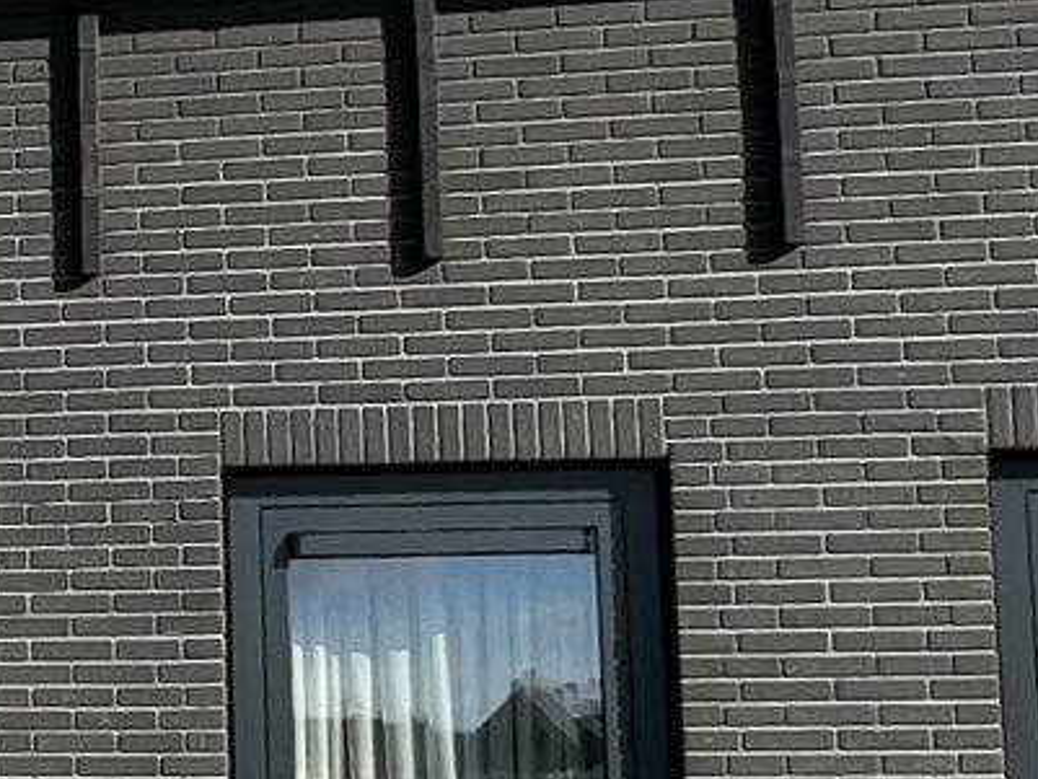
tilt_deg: +8.3
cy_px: 430
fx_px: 2490
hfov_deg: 21.5
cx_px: -282
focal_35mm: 83
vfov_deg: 17.8
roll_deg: +0.3
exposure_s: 1/708
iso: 32
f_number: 1.8
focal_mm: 1.57
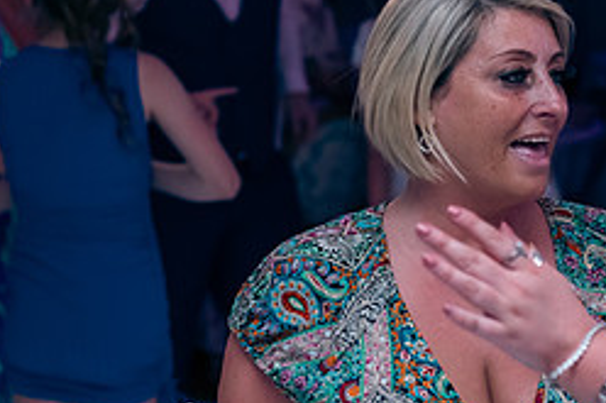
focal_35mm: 131
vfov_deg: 10.5
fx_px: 2204
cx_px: 503
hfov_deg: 15.5
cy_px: 226
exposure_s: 1/160
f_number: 3.5
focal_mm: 56
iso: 800
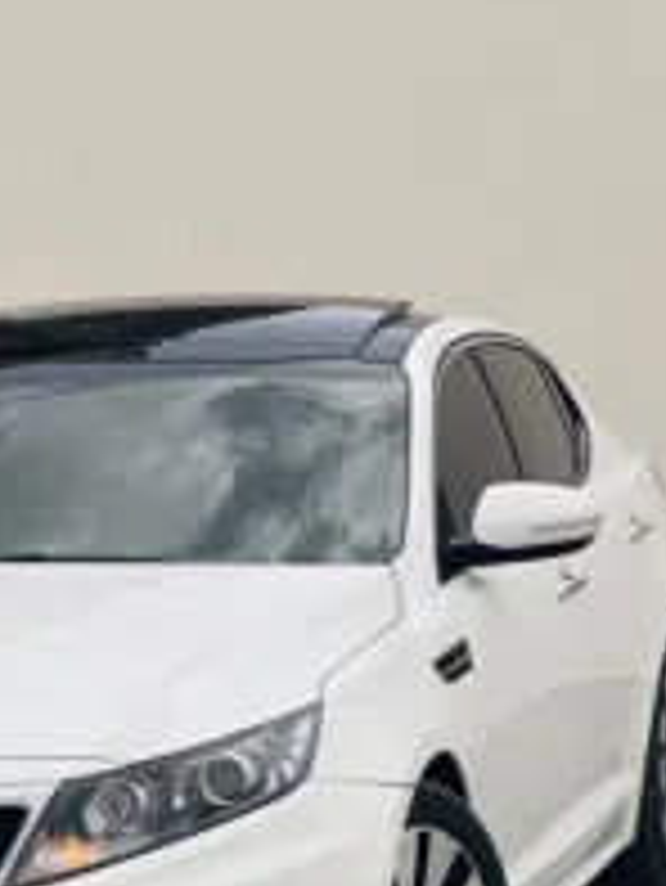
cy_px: 868
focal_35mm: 156
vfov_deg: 12.5
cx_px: 9
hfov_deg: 9.5
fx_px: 3998
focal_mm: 9
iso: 32
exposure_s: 1/1107
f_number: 2.8
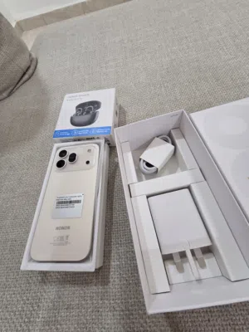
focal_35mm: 13
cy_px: 166
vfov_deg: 106.2
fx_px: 125
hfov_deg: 89.9
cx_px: 124
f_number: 2.2
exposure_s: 1/50
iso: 400
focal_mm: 2.2
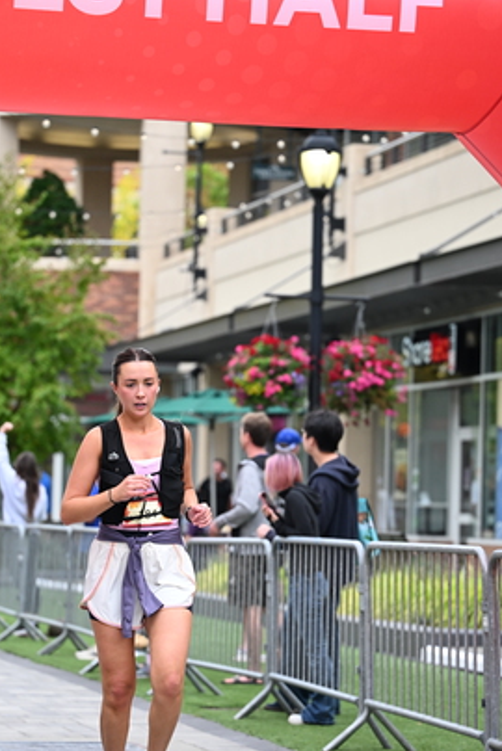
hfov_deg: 10.7
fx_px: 2673
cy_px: 455
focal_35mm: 128
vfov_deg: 16.0
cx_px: 231
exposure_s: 1/2000
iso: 640
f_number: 2.8
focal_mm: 94
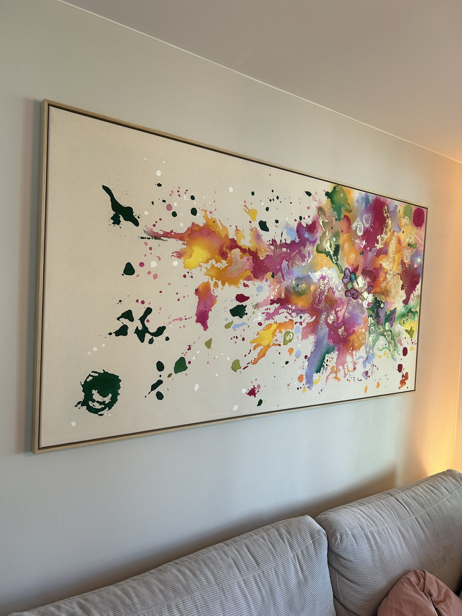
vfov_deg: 67.3
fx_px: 463
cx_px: 231
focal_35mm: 26
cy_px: 308
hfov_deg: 53.1
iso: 80
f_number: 1.5
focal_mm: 5.7
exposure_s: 1/100
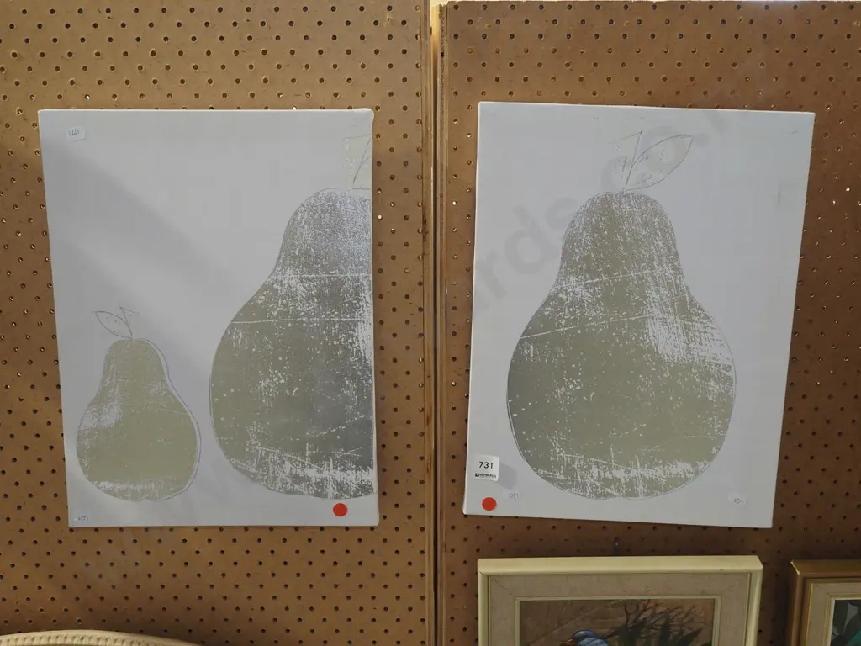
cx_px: 430
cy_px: 323
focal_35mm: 44
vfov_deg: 32.9
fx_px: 1094
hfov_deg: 42.9
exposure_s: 1/60
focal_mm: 22
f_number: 5.6
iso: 1600
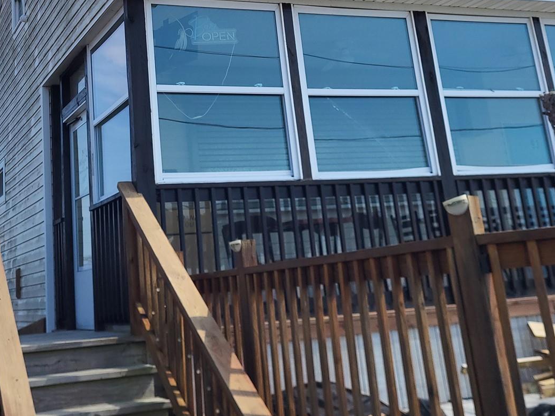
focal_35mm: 51
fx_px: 818
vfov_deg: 27.7
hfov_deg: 37.0
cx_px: 176
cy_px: 57
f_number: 1.8
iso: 40
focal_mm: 5.4
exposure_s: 1/2767
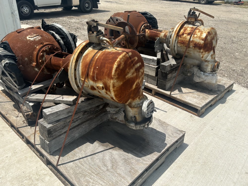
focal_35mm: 28
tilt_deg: -27.7
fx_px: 201
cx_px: 124
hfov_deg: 63.4
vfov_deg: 49.7
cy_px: 93
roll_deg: -1.3
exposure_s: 1/2058
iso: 25
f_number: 1.8
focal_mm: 3
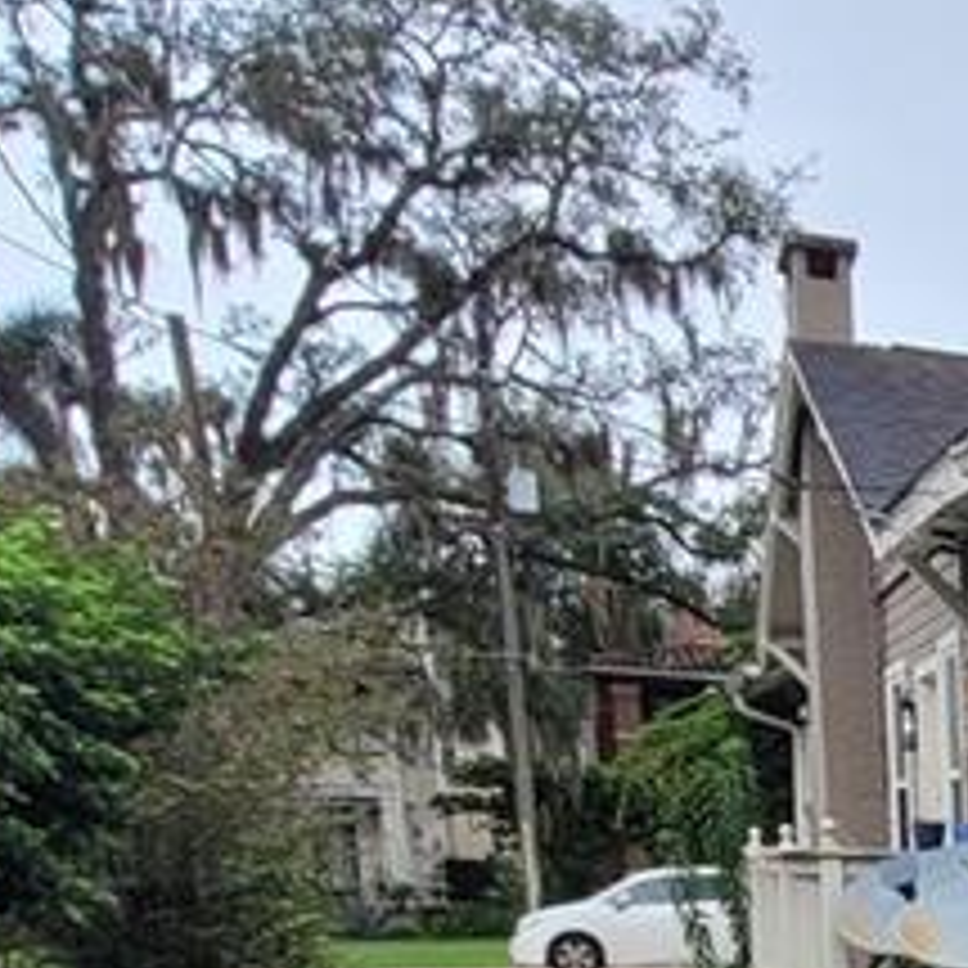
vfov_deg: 24.0
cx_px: 1670
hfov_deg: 20.4
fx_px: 2025
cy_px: 1220
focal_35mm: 64
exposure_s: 1/341
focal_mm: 1.74
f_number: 2.2
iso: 40
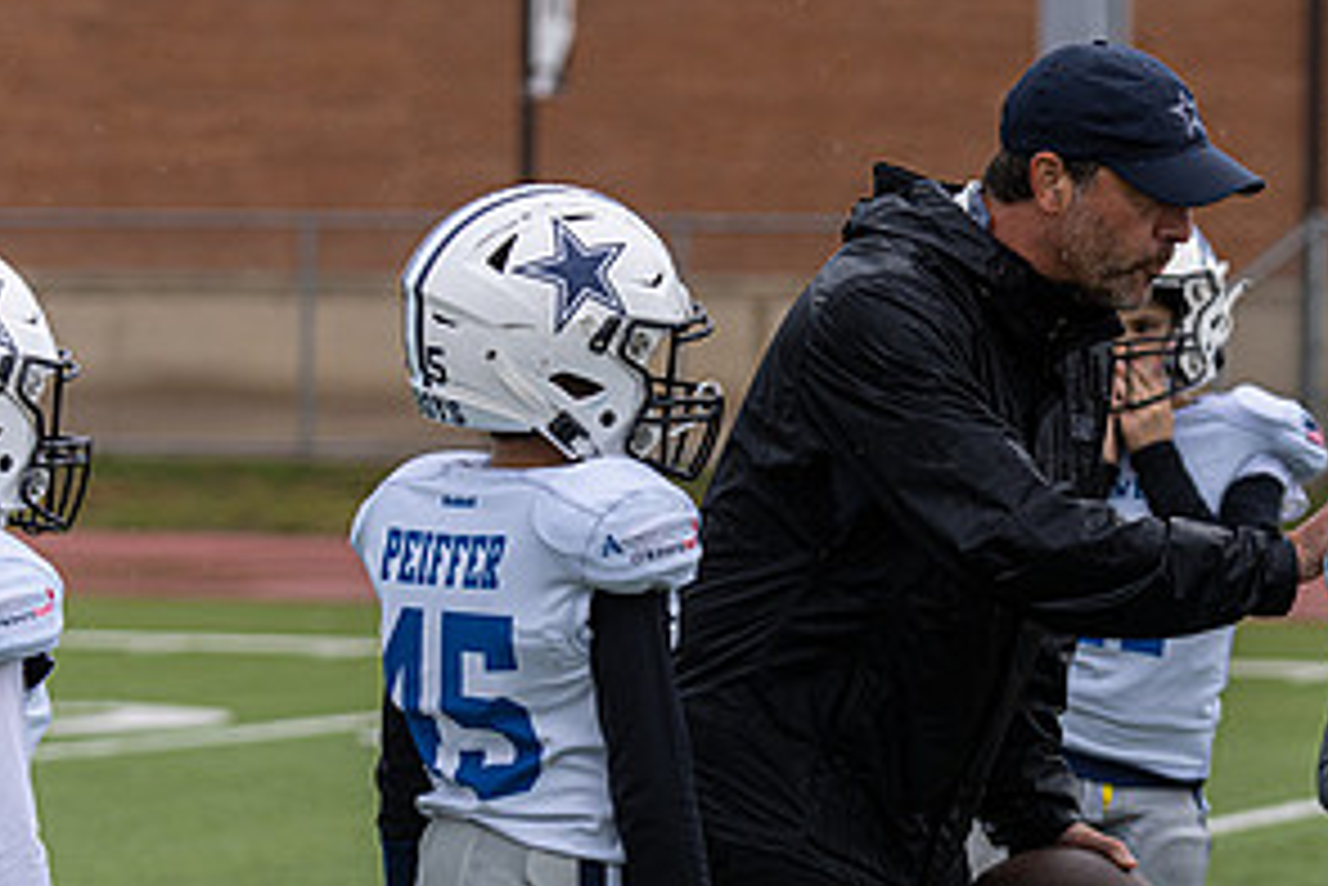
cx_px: 932
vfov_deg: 7.0
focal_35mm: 195
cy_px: 677
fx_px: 7197
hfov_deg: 10.5
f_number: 3.5
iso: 250
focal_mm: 95
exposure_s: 1/1250
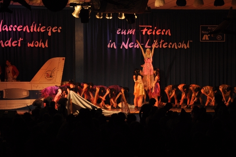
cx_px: 137
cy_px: 82
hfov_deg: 18.9
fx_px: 707
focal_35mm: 108
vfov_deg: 12.6
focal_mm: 62
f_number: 5.3
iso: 400
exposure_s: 1/60
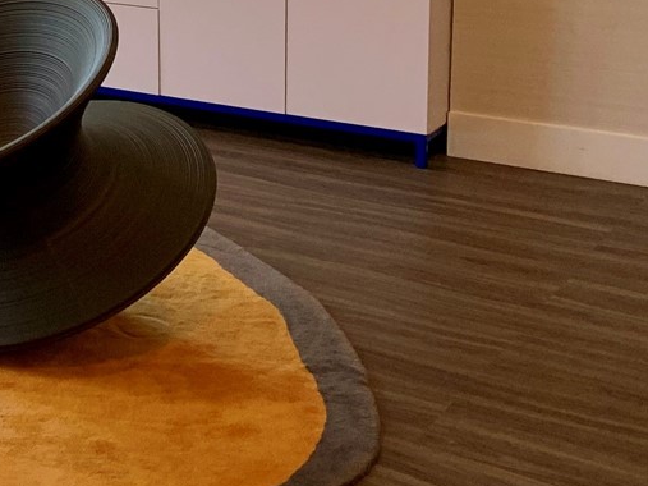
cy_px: -28
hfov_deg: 20.5
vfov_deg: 17.5
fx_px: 1535
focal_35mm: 82
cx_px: -311
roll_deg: +2.5
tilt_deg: -10.4
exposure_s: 1/60
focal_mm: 4.25
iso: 50
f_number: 1.8
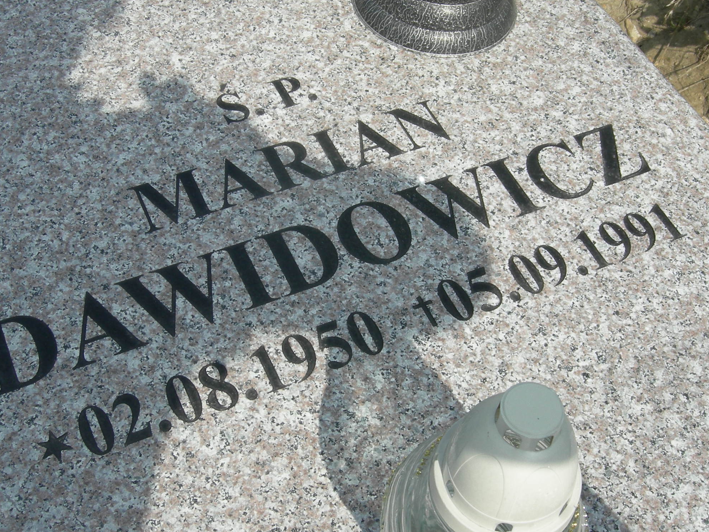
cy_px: 245
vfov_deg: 30.9
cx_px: 333
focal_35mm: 47
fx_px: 963
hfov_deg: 40.4
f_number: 6.8
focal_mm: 7.5
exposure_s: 1/299
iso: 64
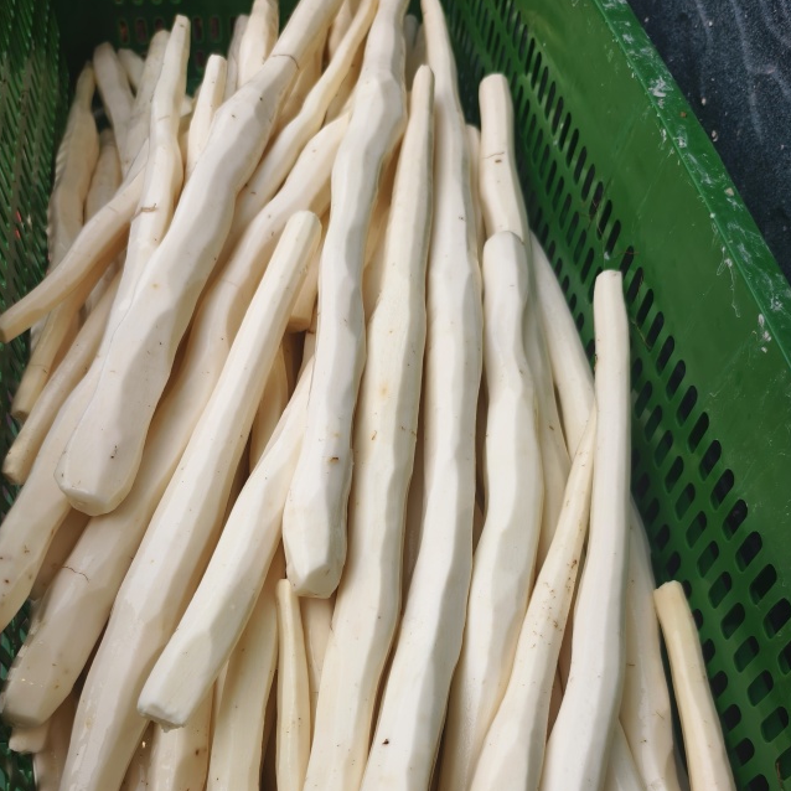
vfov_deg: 47.3
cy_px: 556
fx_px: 879
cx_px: 348
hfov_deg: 48.3
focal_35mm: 34
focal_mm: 5.6
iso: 72
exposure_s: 1/1120
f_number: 1.57
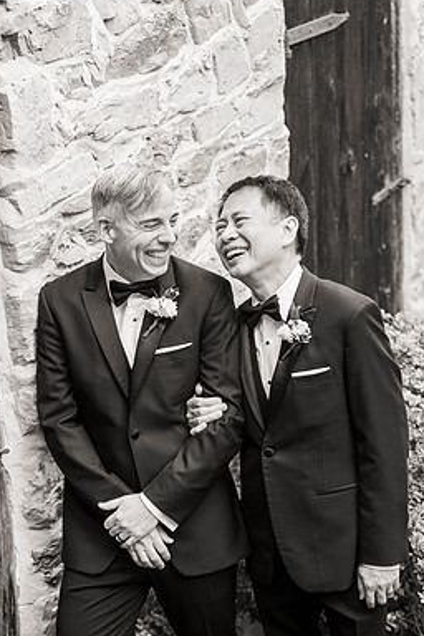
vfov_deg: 24.8
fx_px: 1449
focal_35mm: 82
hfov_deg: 16.7
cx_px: 202
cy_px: 296
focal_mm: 70
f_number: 3.5
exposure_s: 1/320
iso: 400
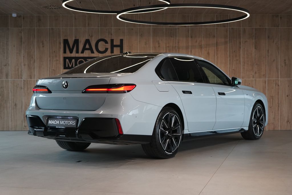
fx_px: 487
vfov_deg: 22.6
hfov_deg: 33.4
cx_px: 146
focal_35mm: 60
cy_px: 98
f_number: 5
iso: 2500
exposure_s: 1/160
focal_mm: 60
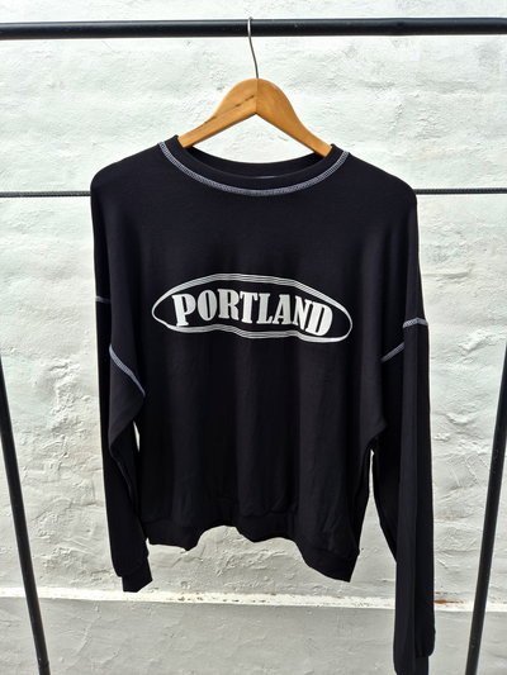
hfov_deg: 58.9
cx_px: 254
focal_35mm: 23
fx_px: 449
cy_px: 338
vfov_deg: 73.9
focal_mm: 5.4
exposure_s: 1/435
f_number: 1.8
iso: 25
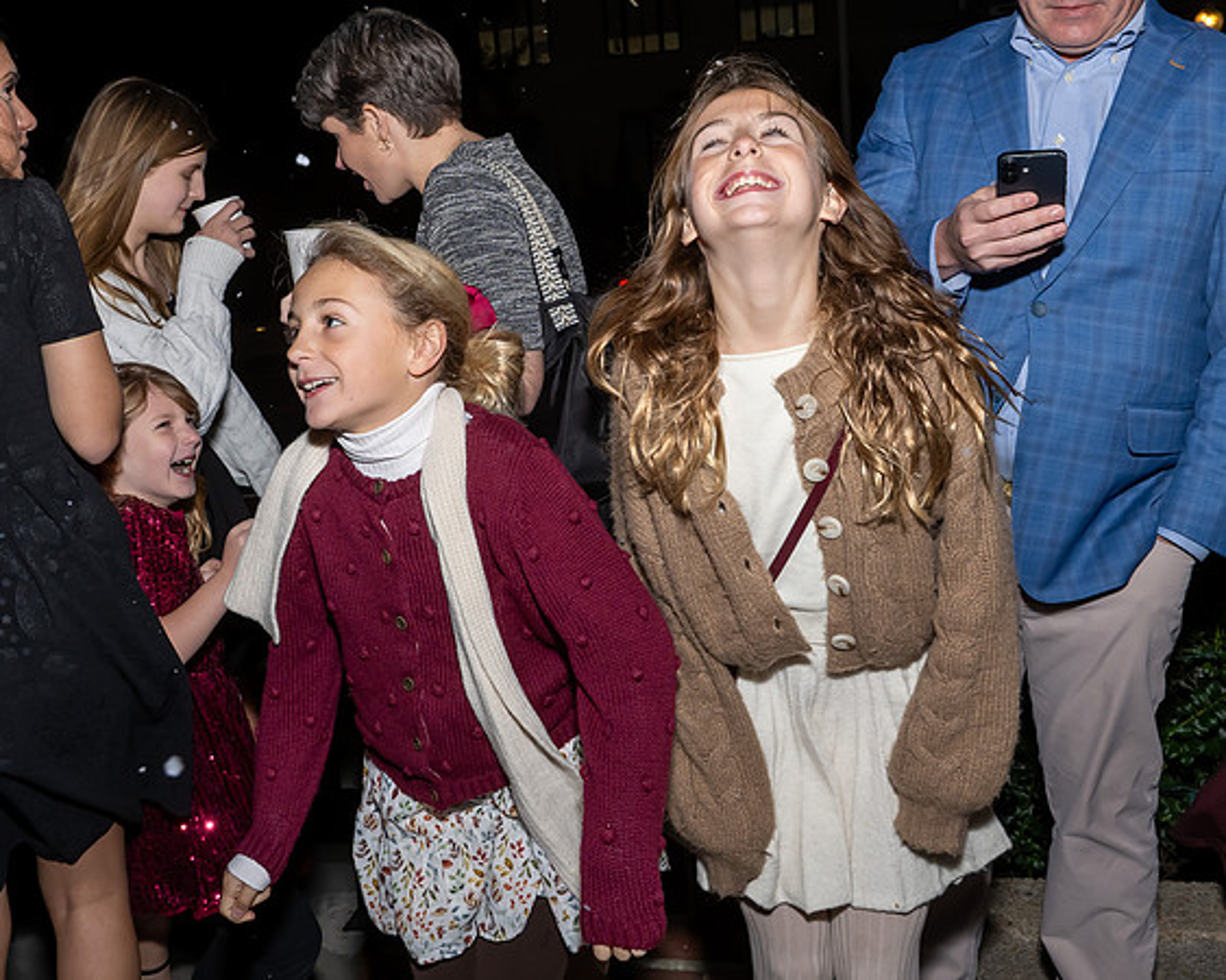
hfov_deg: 49.7
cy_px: 398
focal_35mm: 36
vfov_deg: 40.6
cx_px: 532
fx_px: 1320
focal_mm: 18
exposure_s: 1/250
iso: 500
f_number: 8
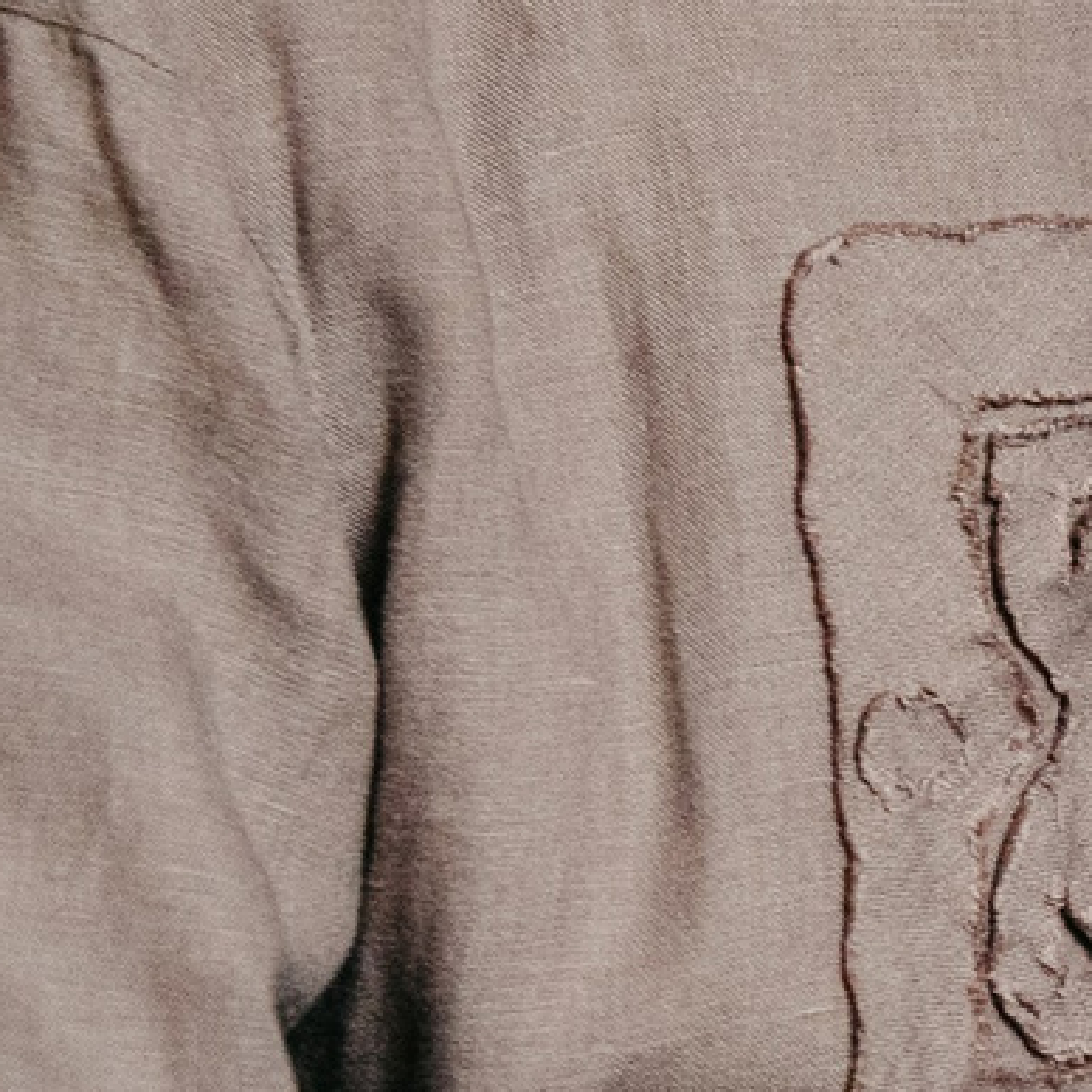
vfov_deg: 8.7
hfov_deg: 8.1
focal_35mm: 202
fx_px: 7209
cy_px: 601
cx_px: 2525
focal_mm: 36
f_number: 3.2
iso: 1250
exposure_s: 1/320
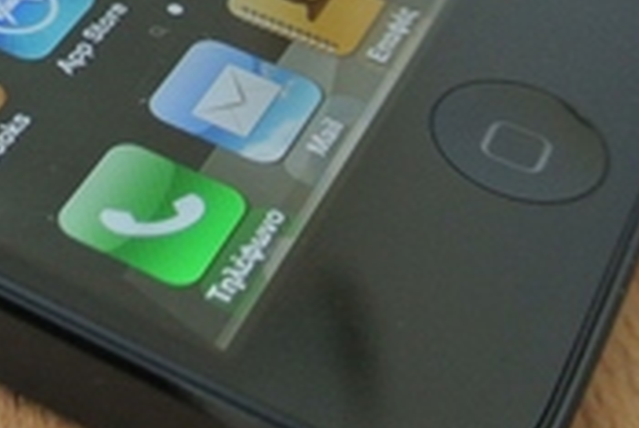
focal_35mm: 99
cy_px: 4
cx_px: -197
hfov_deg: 19.0
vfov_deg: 13.7
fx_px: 1759
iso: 560
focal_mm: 10
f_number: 3.5
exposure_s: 1/125
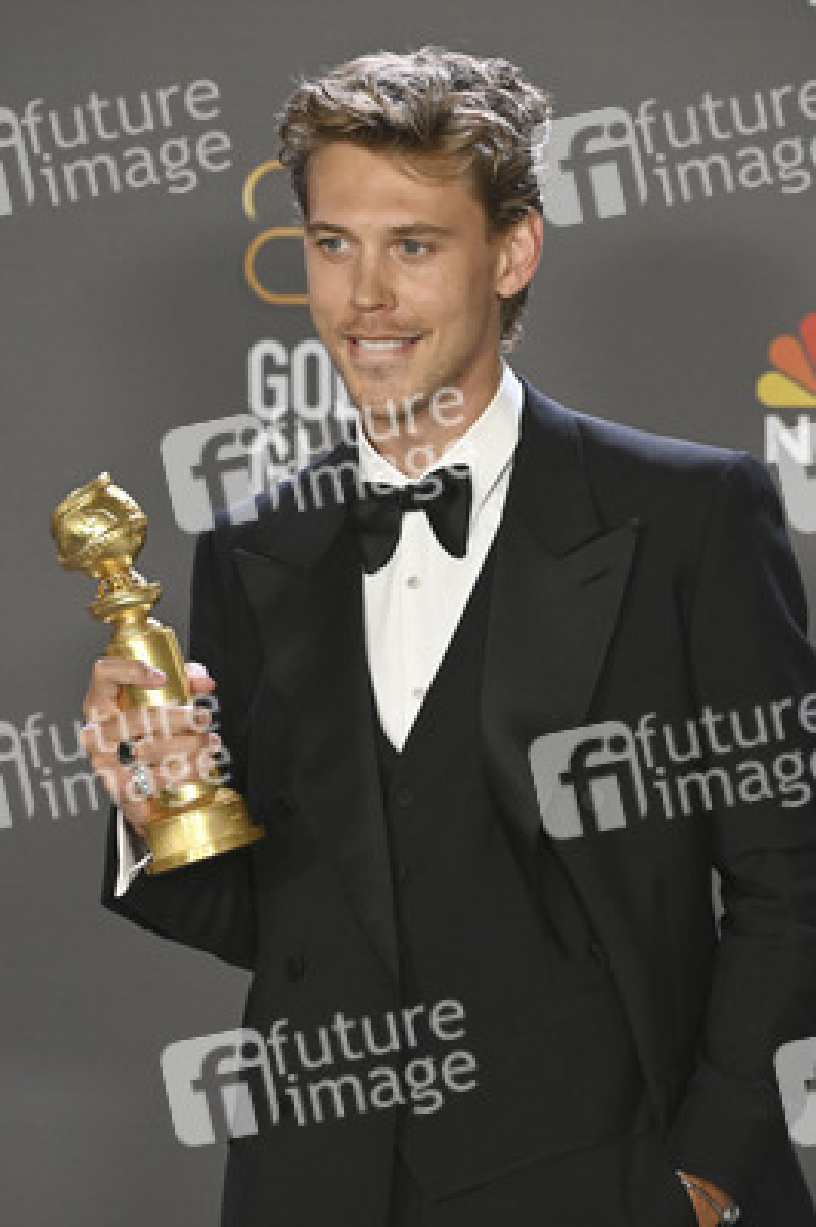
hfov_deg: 7.4
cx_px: 408
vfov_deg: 11.1
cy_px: 614
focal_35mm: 185
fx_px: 6300
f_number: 8
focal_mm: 185
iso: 6400
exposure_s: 1/320
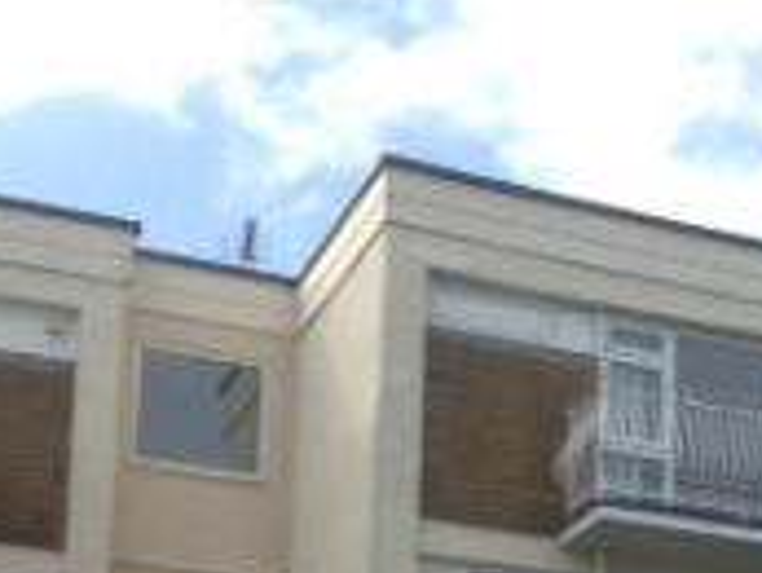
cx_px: 976
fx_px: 2445
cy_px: 738
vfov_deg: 12.9
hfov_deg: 16.8
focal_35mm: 111
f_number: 2.4
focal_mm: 4.12
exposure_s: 1/1550
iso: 80
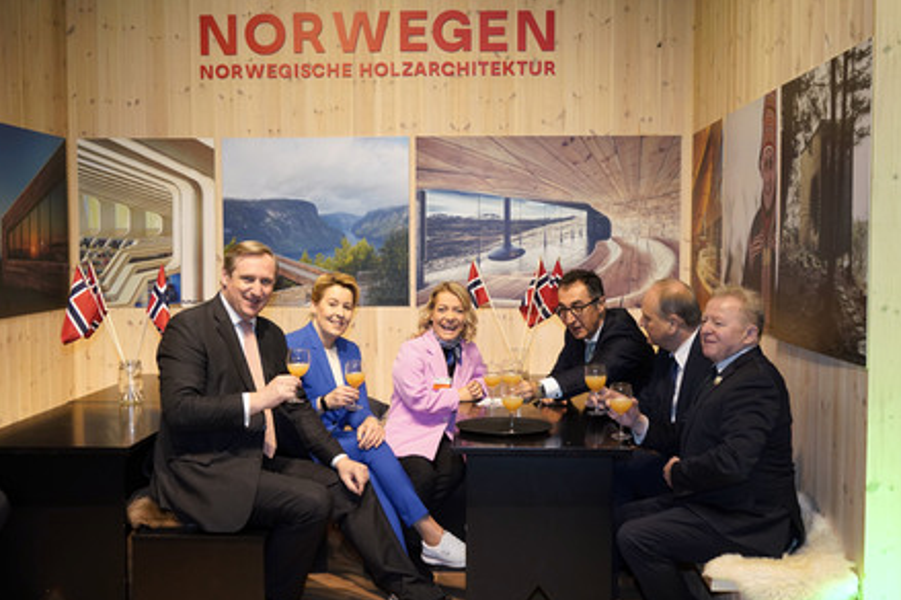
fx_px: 975
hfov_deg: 49.6
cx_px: 446
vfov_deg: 34.2
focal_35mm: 39
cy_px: 306
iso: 1600
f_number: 5
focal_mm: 38
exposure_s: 1/250
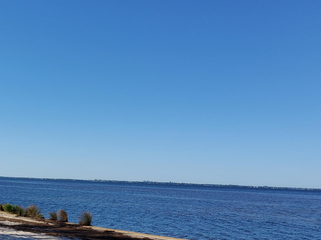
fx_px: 454
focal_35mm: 49
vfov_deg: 29.0
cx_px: 50
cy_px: 193
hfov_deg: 37.1
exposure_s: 1/1709
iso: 50
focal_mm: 3.08
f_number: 2
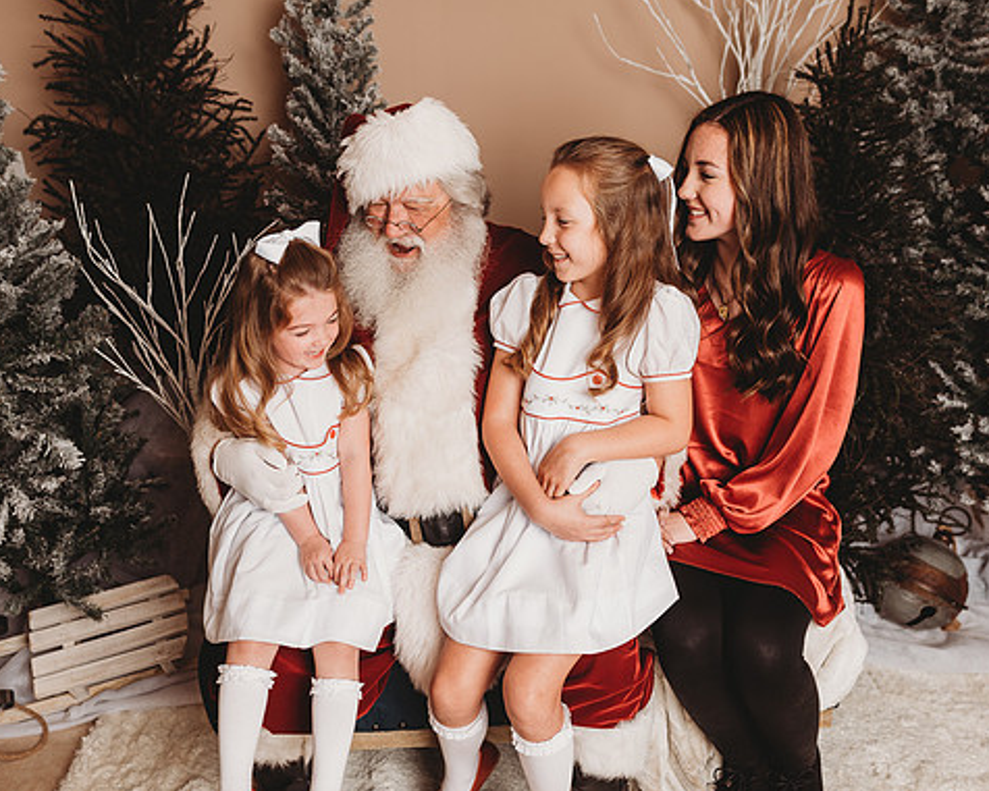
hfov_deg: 58.7
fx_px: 878
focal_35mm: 30
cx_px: 470
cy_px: 404
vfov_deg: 48.5
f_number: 3.2
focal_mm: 24
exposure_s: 1/160
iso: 100
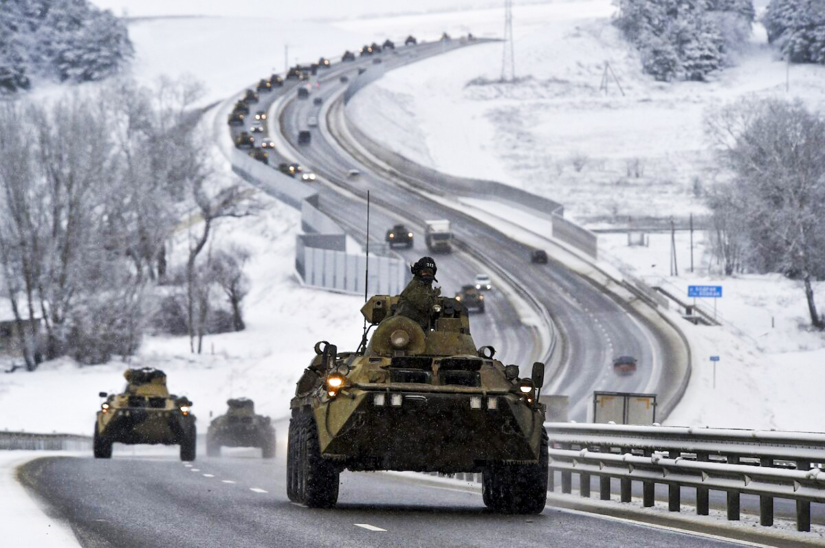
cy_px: 274
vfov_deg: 5.1
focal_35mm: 270
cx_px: 412
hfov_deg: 7.6
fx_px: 6182
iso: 1000
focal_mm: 270
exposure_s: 1/2500
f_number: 7.1
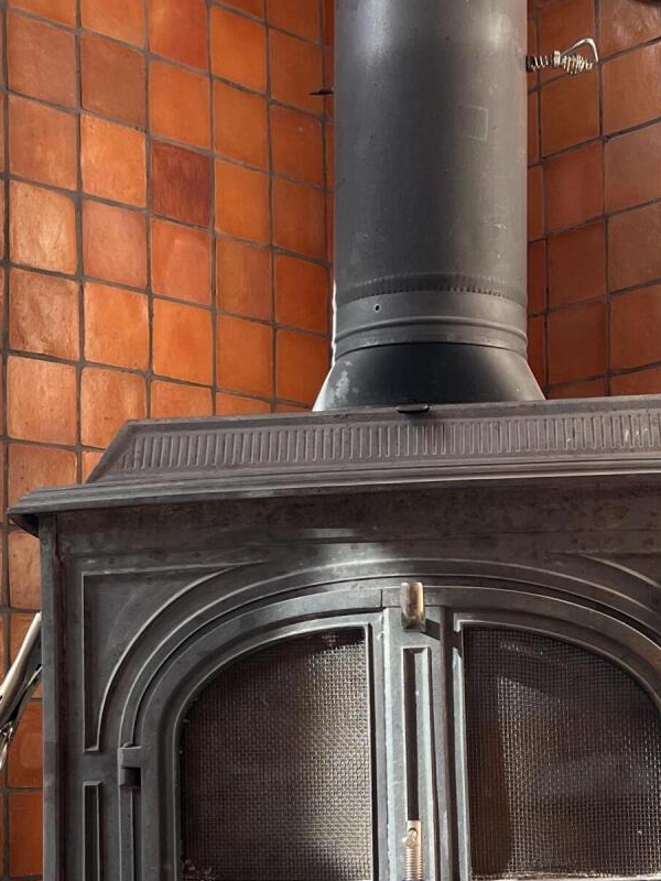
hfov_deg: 22.6
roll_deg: +0.9
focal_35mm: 65
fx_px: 1655
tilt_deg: +4.8
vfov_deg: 29.5
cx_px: 355
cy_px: 629
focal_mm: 5.7
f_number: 1.5
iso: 100
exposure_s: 1/121
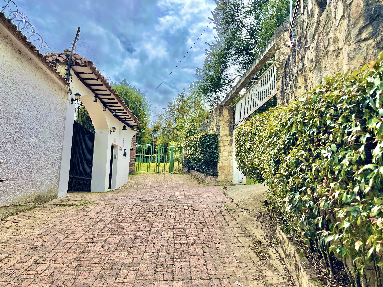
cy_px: 144
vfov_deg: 53.1
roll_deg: -2.5
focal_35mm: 26
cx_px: 192
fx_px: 288
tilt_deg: +8.4
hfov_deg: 67.3
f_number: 1.6
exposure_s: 1/2924
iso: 32
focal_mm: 5.1
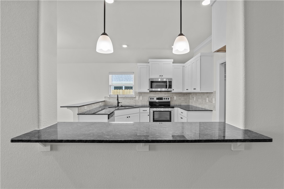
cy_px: 94
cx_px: 142
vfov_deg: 73.7
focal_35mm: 16
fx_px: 126
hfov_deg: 96.7
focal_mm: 16
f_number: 9
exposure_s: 1/3
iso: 100
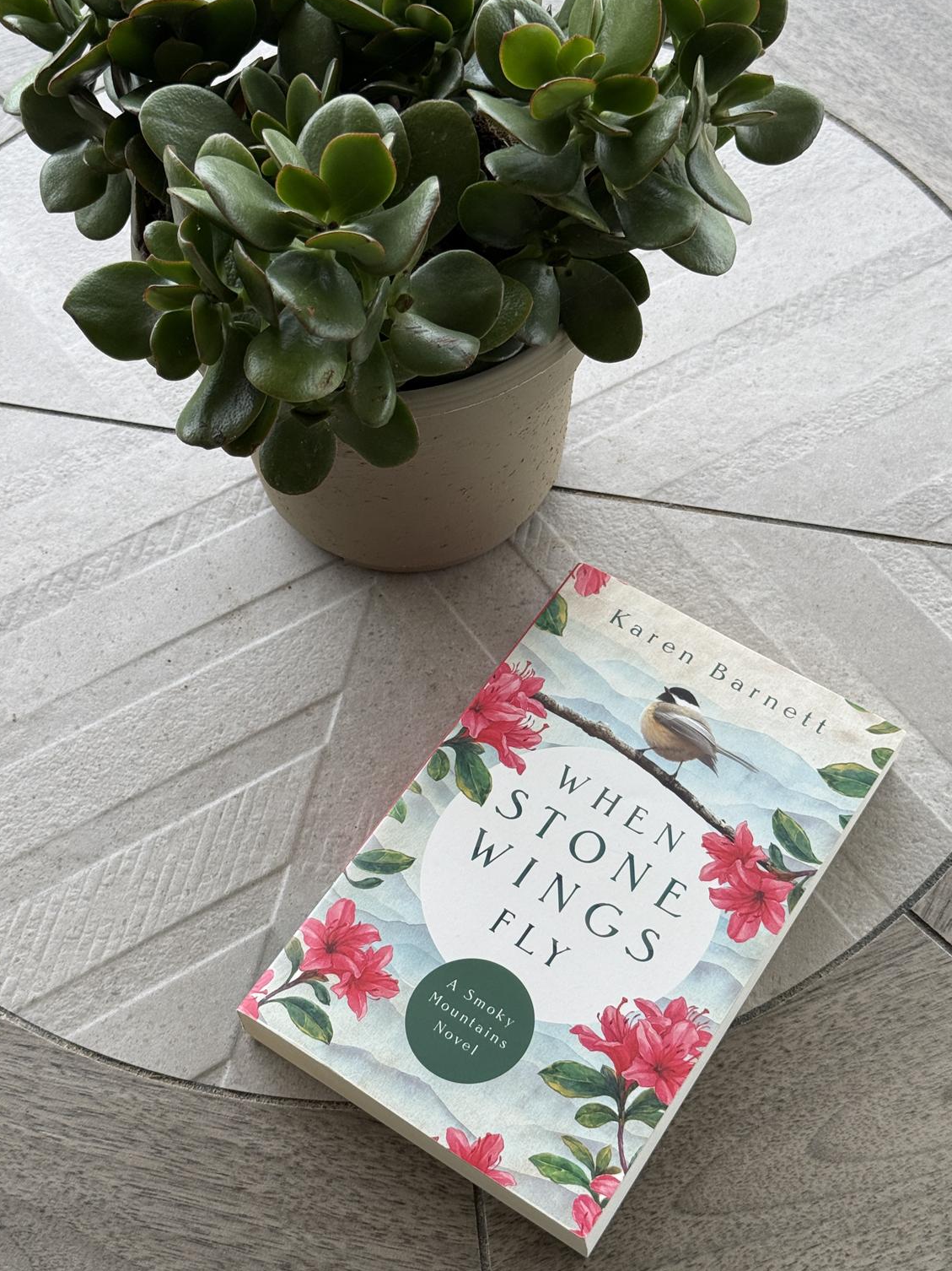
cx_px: 500
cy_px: 639
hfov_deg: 28.5
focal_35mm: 51
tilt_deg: -58.4
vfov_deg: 37.5
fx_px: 1871
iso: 64
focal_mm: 6.76
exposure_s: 1/951
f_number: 1.78
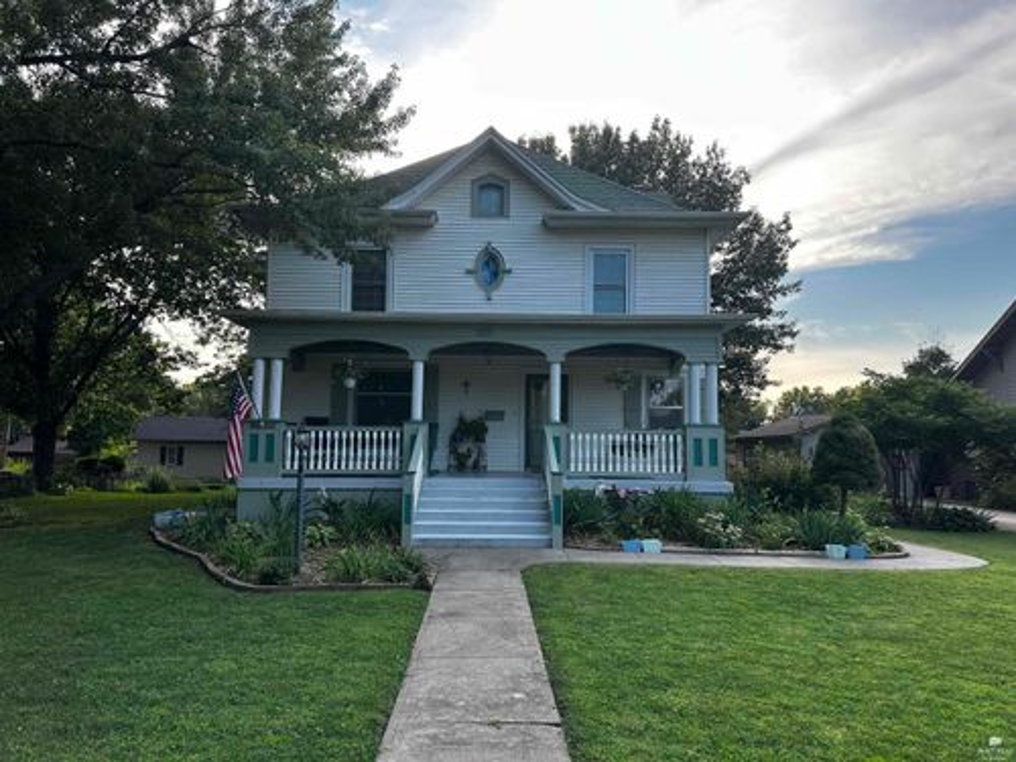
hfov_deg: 71.6
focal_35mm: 24
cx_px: 508
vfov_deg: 56.8
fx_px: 704
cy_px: 381
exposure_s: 1/829
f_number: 1.78
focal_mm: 6.86
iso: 80
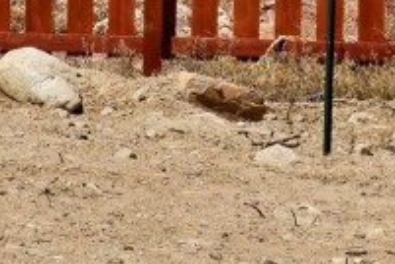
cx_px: 145
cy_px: -491
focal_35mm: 688
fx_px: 7548
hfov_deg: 3.0
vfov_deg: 2.0
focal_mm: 80
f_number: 11
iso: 200
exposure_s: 1/500
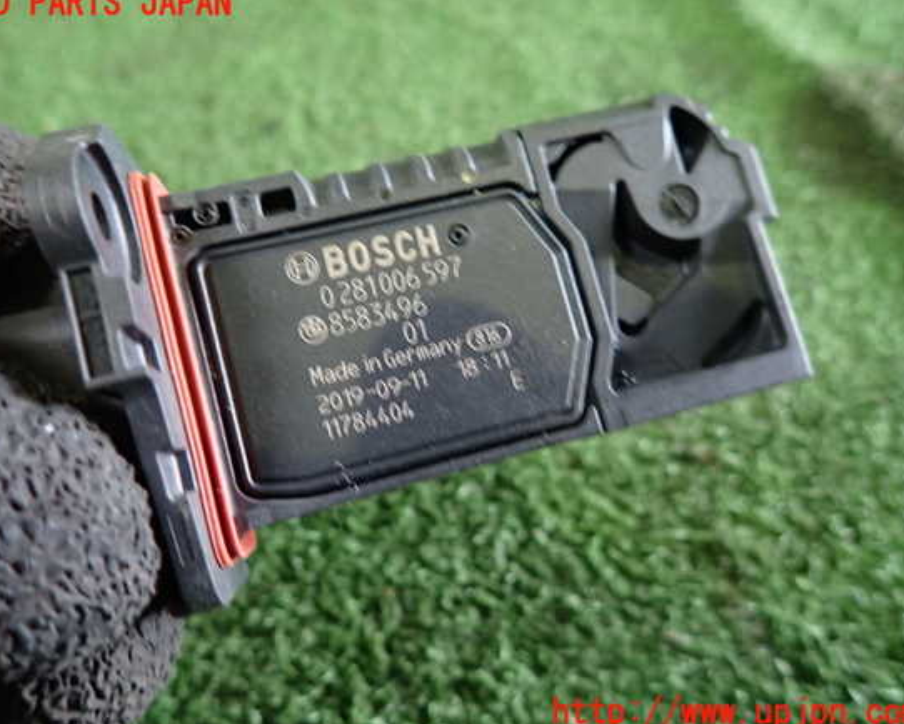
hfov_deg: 64.0
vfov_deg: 53.2
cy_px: 359
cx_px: 429
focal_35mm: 27
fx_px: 723
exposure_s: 1/30
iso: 320
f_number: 2
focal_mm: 4.5
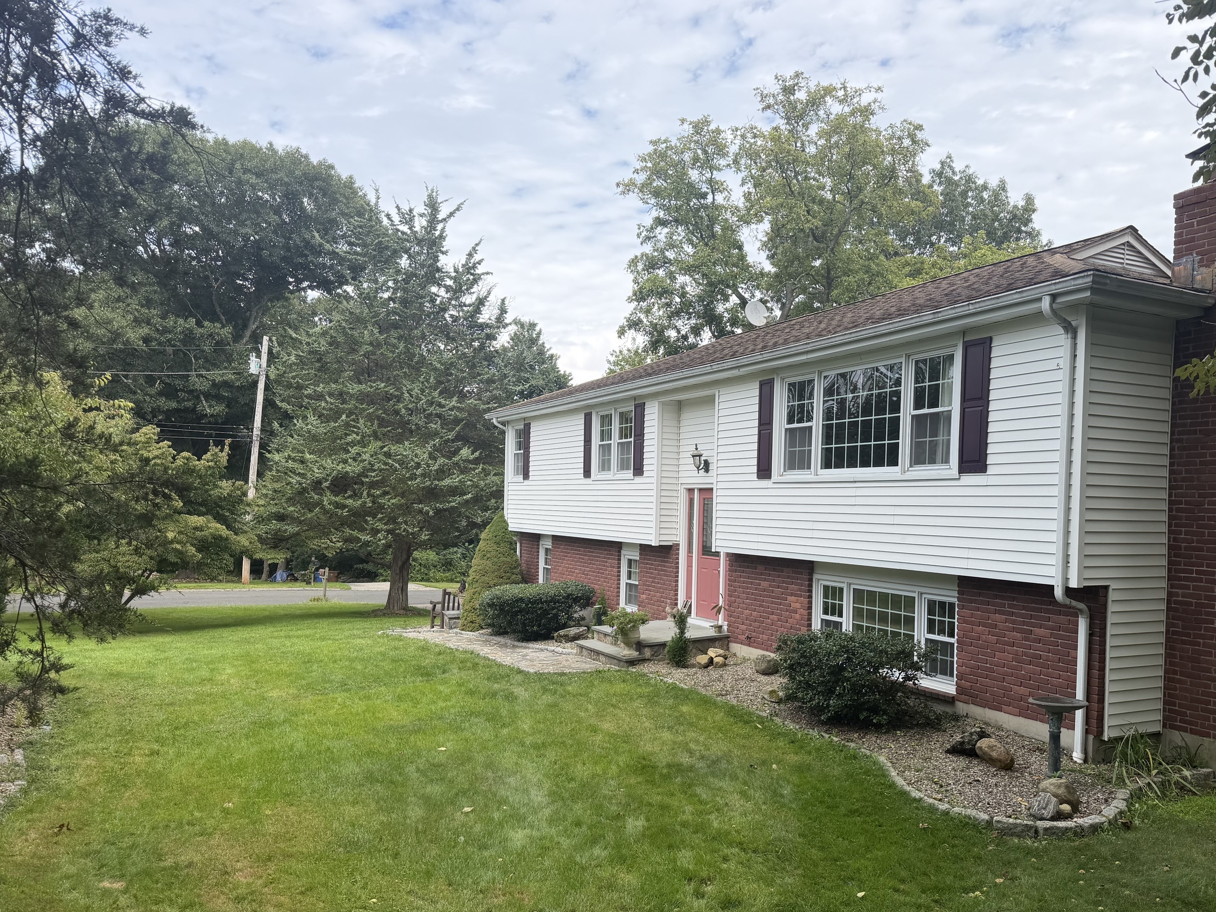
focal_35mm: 28
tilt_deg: -1.9
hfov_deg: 63.2
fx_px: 984
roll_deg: -1.2
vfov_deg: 49.6
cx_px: 690
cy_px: 519
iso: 80
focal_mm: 6.76
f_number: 1.78
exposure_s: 1/2232
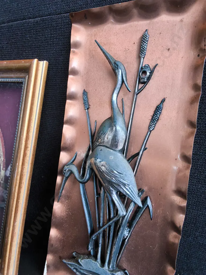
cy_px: 138
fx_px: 214
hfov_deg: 51.4
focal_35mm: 27
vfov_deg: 65.3
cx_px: 103
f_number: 2
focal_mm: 2.87
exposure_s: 1/120
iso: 200
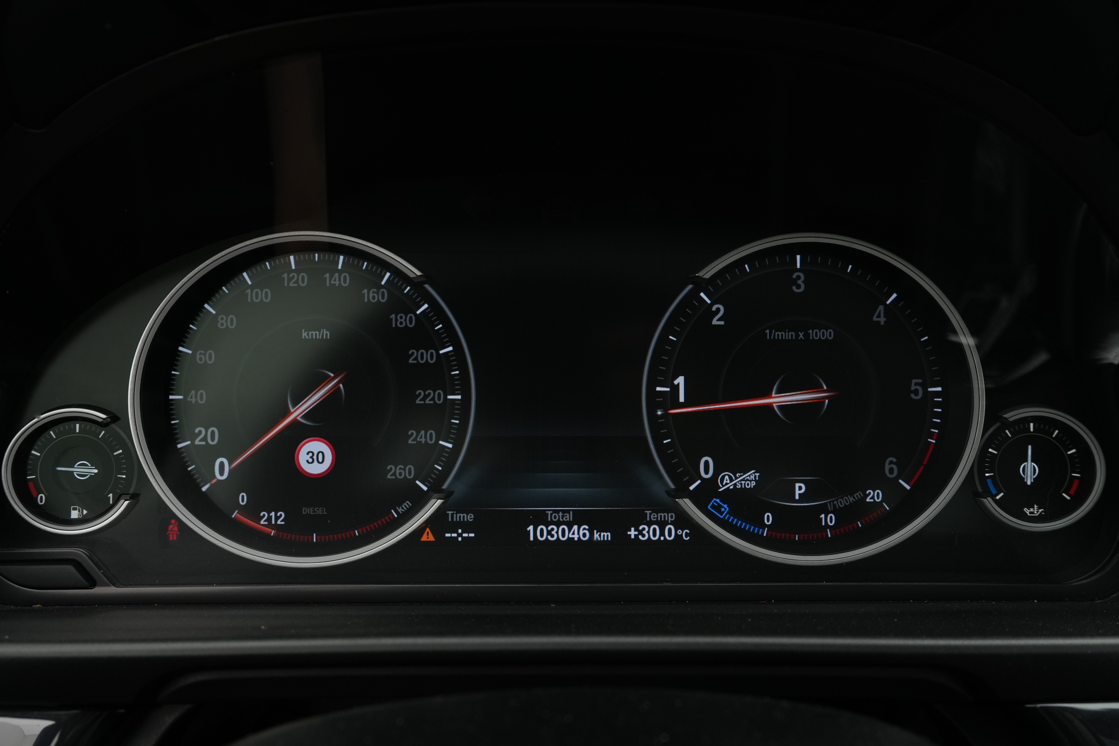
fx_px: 839
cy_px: 373
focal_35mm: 27
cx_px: 560
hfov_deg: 67.4
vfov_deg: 47.9
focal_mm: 18
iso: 640
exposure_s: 1/50
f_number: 6.3
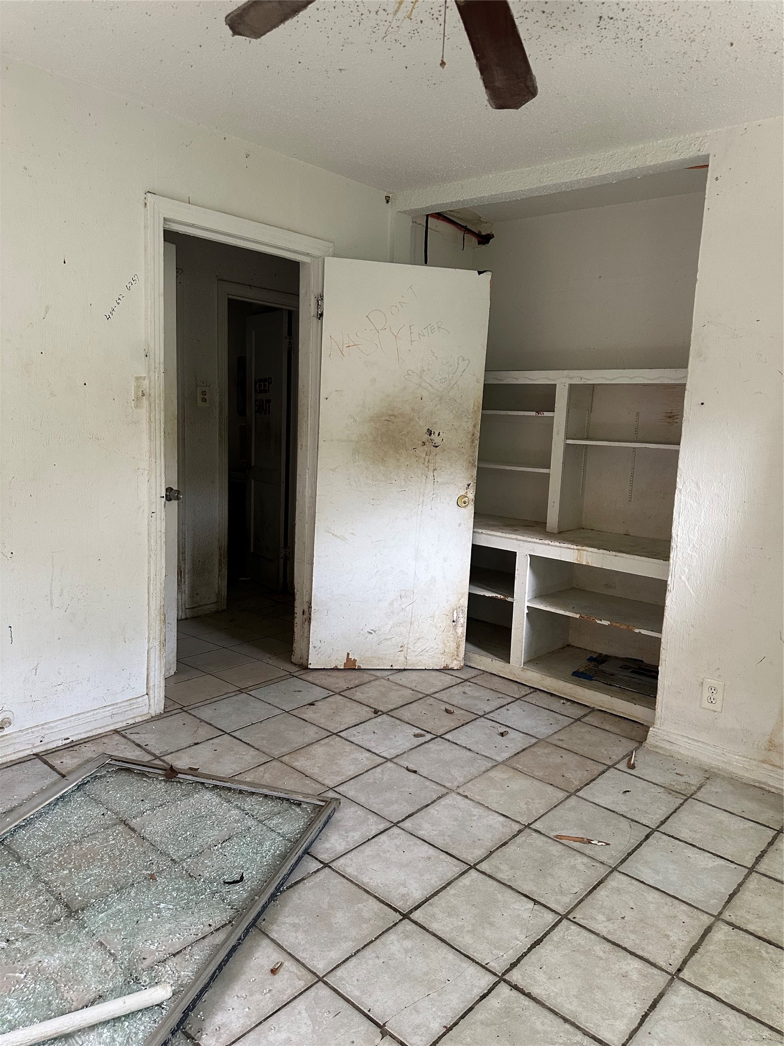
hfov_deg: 56.8
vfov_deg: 71.6
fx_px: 725
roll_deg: -2.3
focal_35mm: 24
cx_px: 392
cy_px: 523
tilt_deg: -7.9
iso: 320
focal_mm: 6.86
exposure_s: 1/60
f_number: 1.78
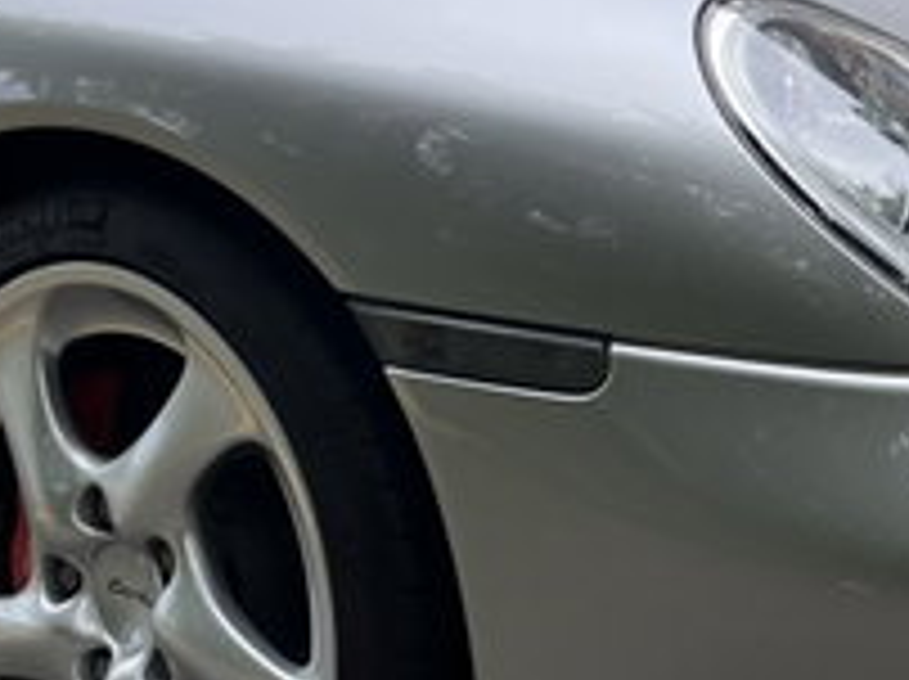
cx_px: 432
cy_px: 144
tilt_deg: -9.4
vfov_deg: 14.8
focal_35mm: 99
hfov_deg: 19.9
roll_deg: +0.3
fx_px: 2597
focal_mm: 5.1
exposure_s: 1/804
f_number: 1.6
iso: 50
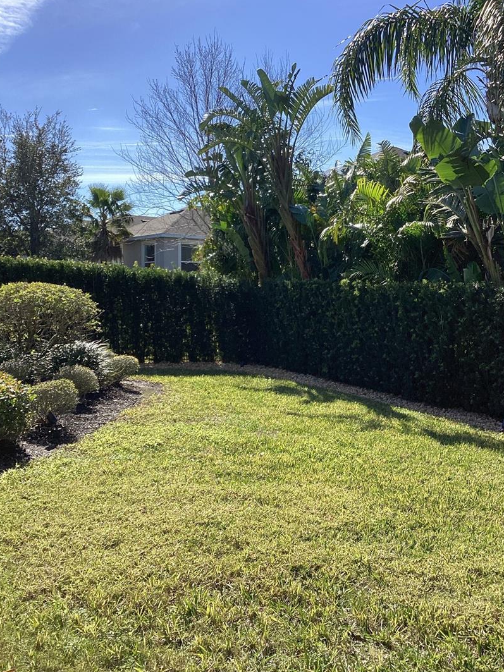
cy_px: 296
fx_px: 680
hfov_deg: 40.6
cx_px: 278
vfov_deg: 52.5
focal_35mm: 35
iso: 25
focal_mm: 3.3
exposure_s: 1/1199
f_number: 2.4
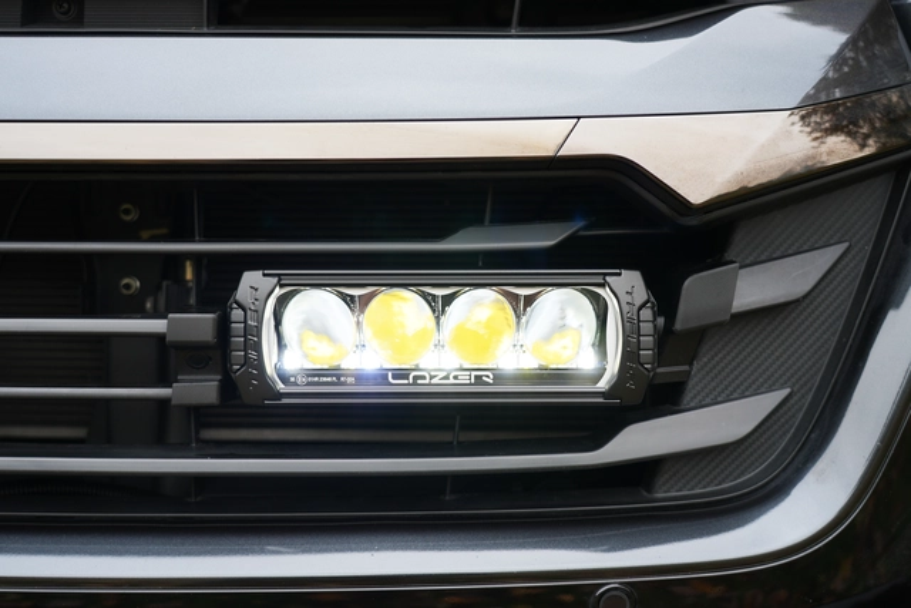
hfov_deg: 43.6
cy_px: 304
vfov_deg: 29.9
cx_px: 456
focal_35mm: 45
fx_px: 1139
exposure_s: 1/60
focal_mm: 45
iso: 160
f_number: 4
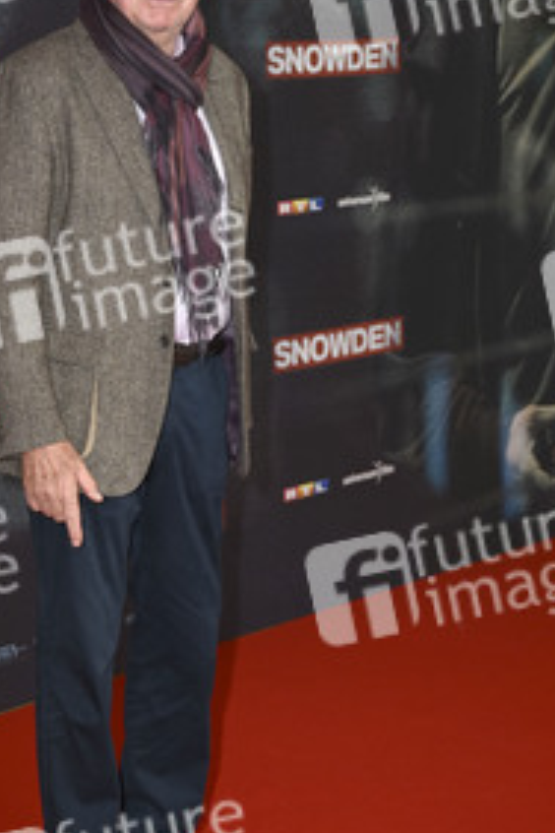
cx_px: 189
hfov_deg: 14.3
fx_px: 2213
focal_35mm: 96
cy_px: 428
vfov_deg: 21.3
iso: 400
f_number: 5.6
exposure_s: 1/250
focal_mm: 45
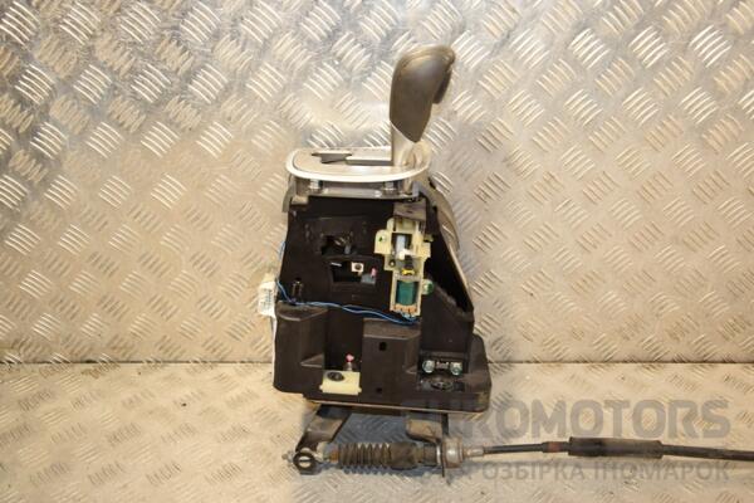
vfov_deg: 34.2
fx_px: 817
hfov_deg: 49.6
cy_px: 252
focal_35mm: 39
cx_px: 377
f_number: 5
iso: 800
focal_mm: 26
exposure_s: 1/200
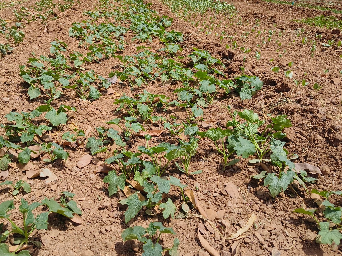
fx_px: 296
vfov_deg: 46.7
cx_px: 137
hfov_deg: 59.5
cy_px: 114
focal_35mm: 30
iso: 50
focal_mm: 5.56
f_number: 1.88
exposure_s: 1/3173
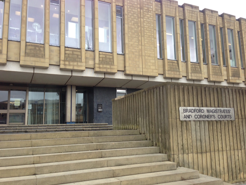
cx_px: 120
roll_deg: -0.3
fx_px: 242
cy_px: 94
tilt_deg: +8.8
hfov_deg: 53.9
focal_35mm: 34
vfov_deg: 41.8
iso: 50
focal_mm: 4.12
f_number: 2.4
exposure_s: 1/330
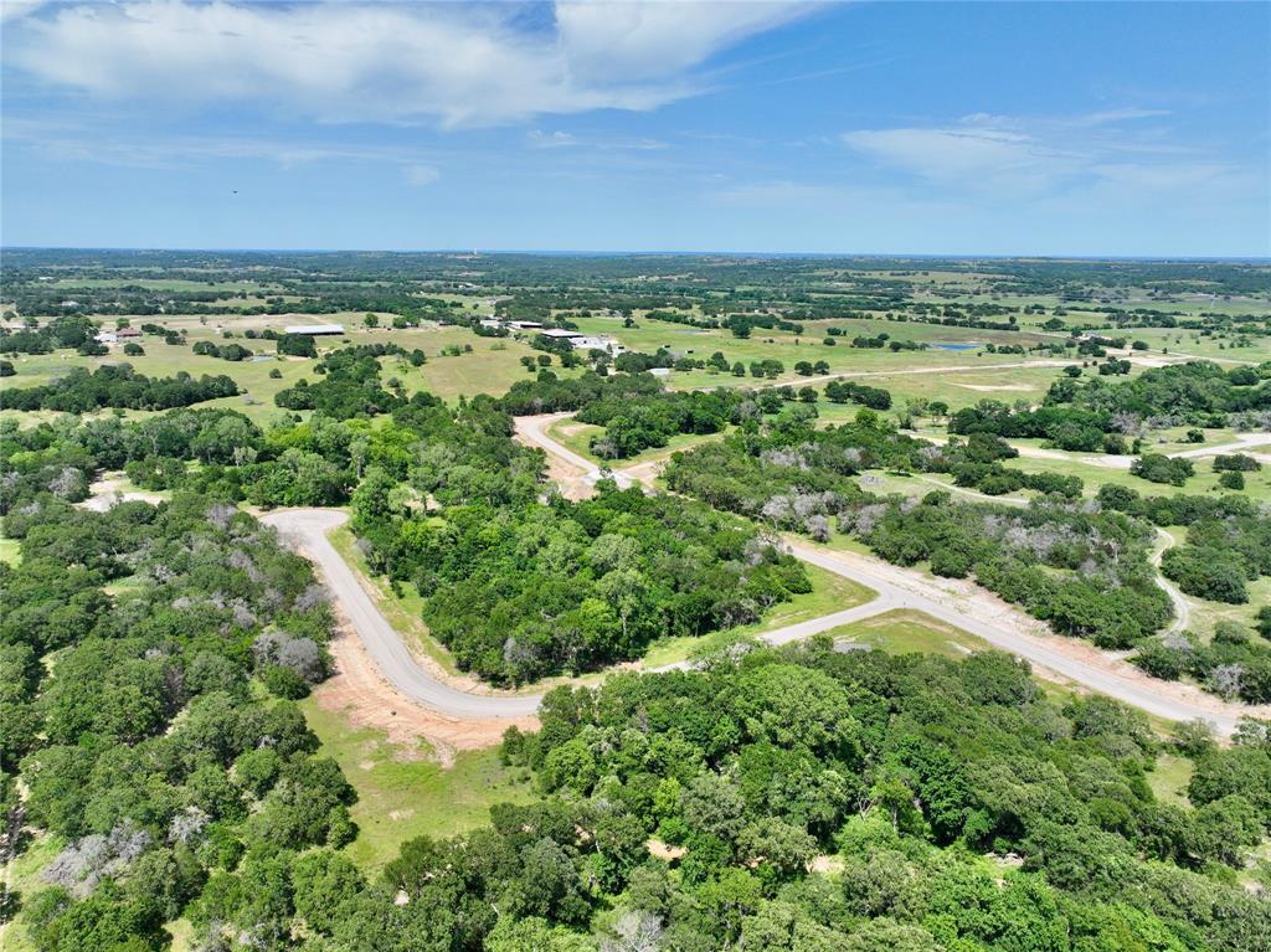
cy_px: 476
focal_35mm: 24
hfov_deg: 71.6
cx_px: 636
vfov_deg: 56.8
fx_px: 881
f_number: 2.8
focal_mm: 12.29
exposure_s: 1/2000
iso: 150
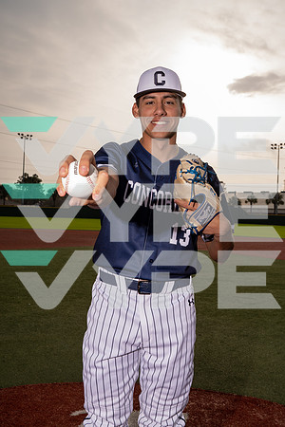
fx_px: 416
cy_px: 214
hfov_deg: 37.9
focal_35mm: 35
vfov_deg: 54.4
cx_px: 142
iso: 125
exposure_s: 1/250
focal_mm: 35
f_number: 8
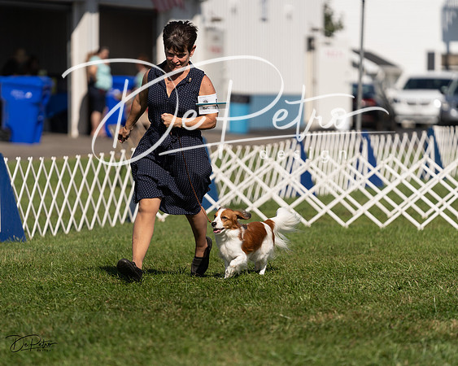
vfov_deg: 6.9
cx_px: 229
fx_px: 3052
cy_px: 183
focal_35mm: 225
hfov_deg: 8.6
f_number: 3.2
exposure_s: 1/2500
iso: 100
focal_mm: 200
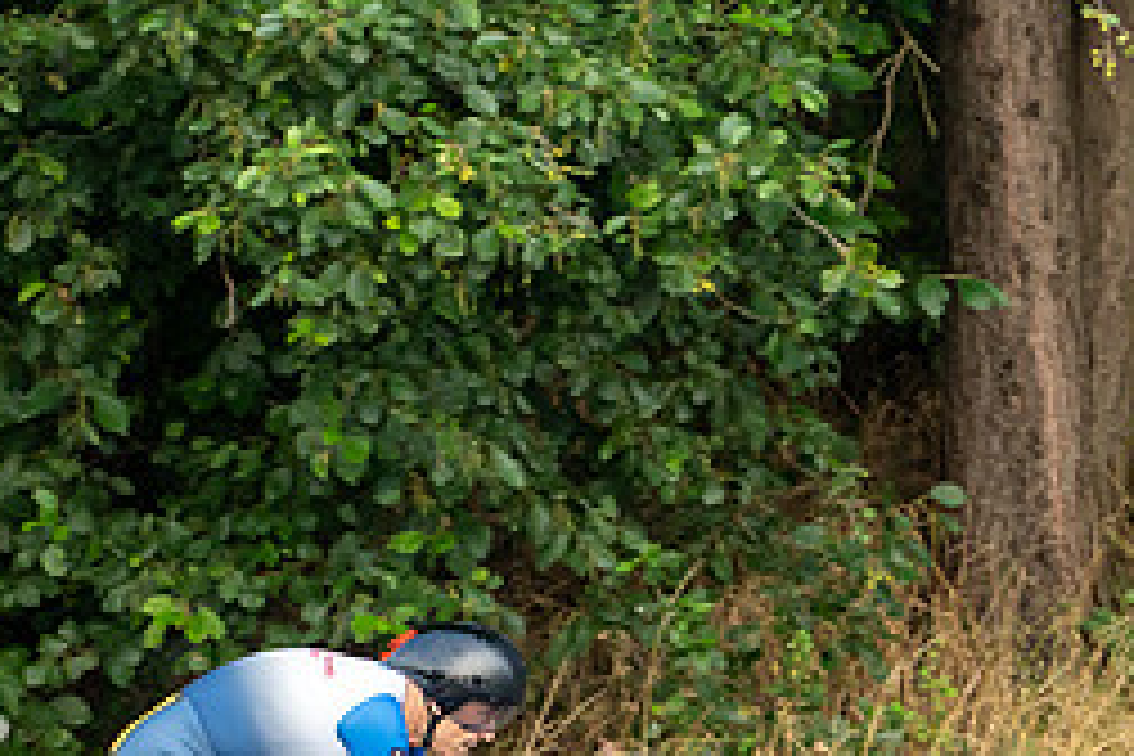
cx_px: 217
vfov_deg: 2.4
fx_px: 17954
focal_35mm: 570
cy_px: 695
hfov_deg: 3.6
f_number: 4
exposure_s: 1/1000
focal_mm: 169
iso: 2000
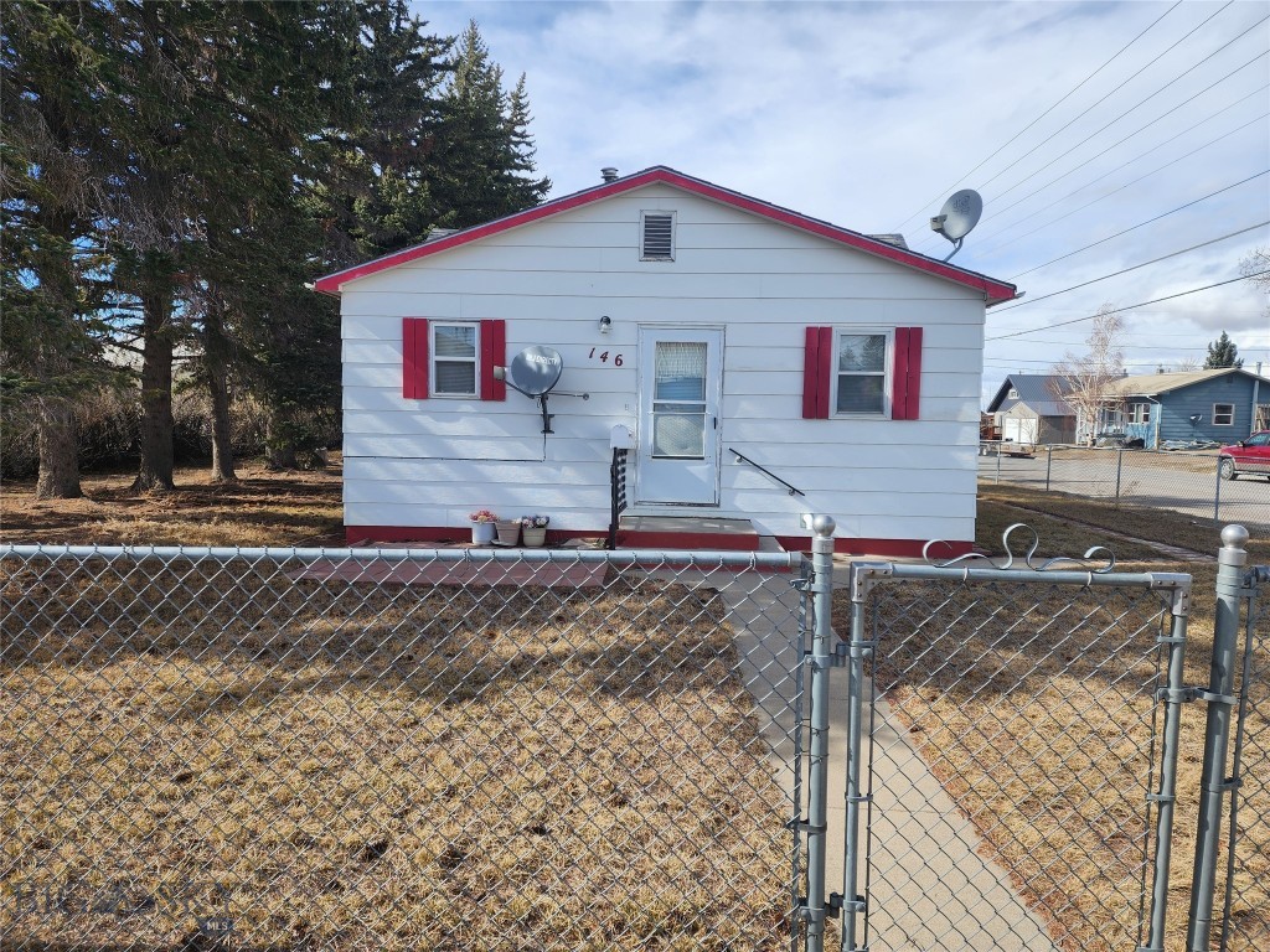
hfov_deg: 73.9
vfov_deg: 58.9
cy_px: 476
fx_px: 844
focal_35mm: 23
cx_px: 635
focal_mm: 6.4
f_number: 1.8
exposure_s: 1/794
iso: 12
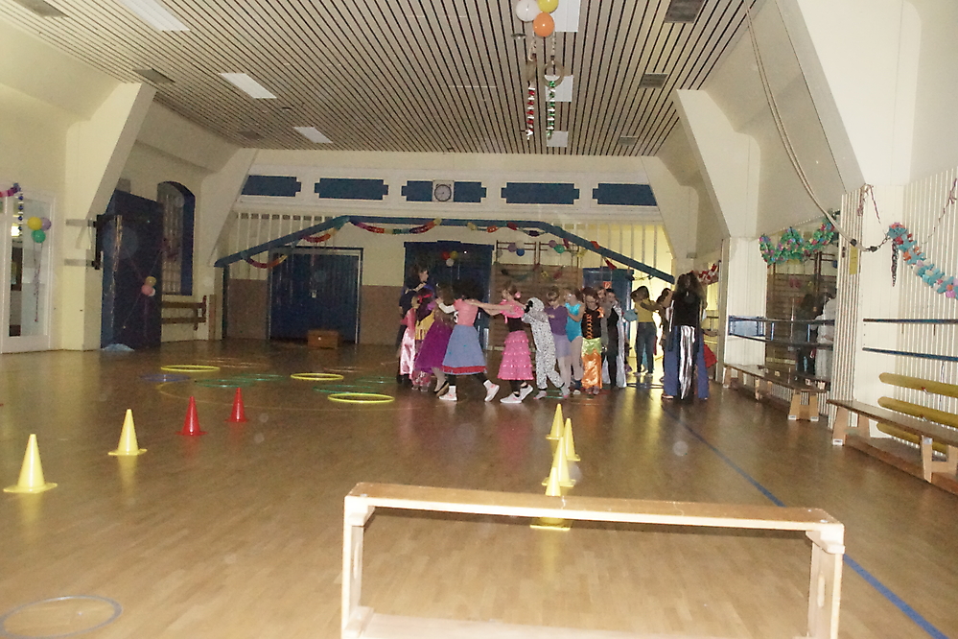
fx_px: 718
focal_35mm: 27
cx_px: 479
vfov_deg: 47.9
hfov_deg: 67.4
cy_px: 320
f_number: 5.6
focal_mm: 18
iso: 16000
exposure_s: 1/100
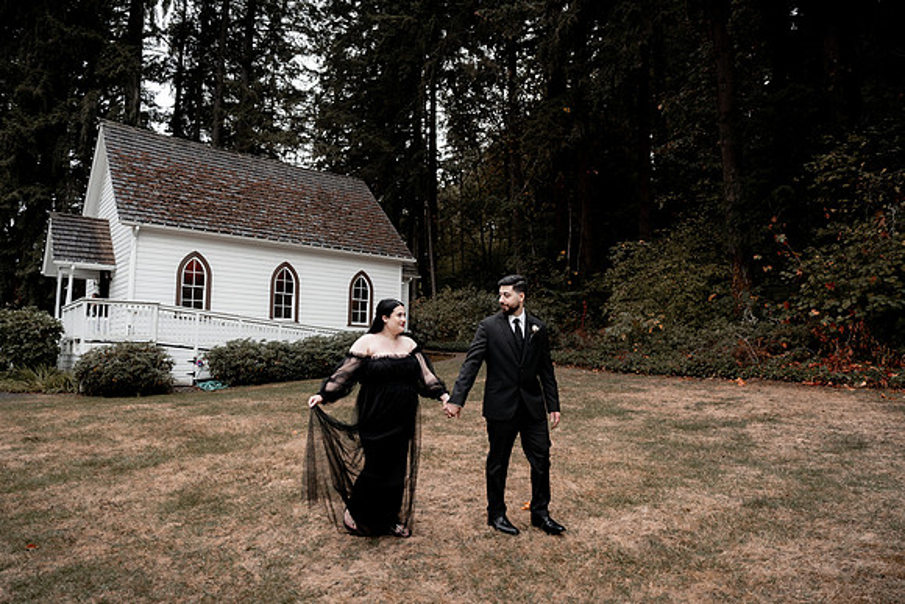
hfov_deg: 73.7
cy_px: 302
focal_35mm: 24
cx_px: 452
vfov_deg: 53.2
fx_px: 603
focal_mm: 24
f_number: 2.8
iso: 400
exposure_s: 1/1600
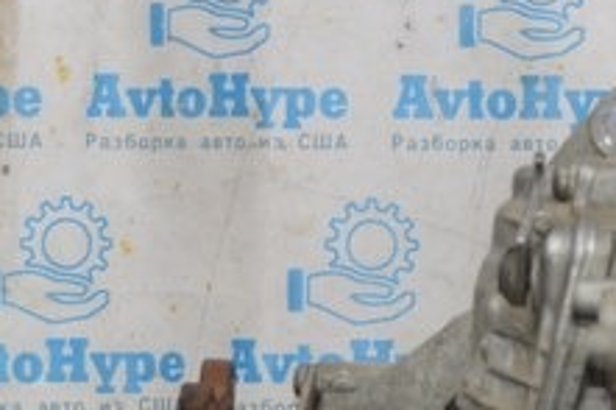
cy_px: 378
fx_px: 4160
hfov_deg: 8.4
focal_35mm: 243
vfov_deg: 5.6
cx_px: 733
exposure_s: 1/125
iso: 110
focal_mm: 35
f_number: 4.5
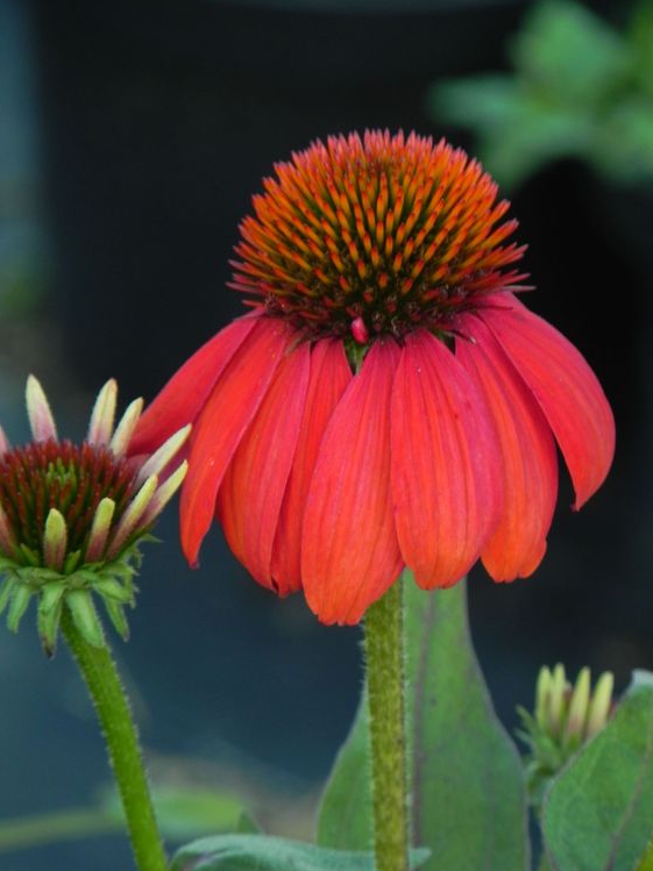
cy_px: 459
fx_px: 12939
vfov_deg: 3.9
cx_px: 341
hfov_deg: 2.9
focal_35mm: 514
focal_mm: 85.6
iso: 160
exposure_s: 1/50
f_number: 5
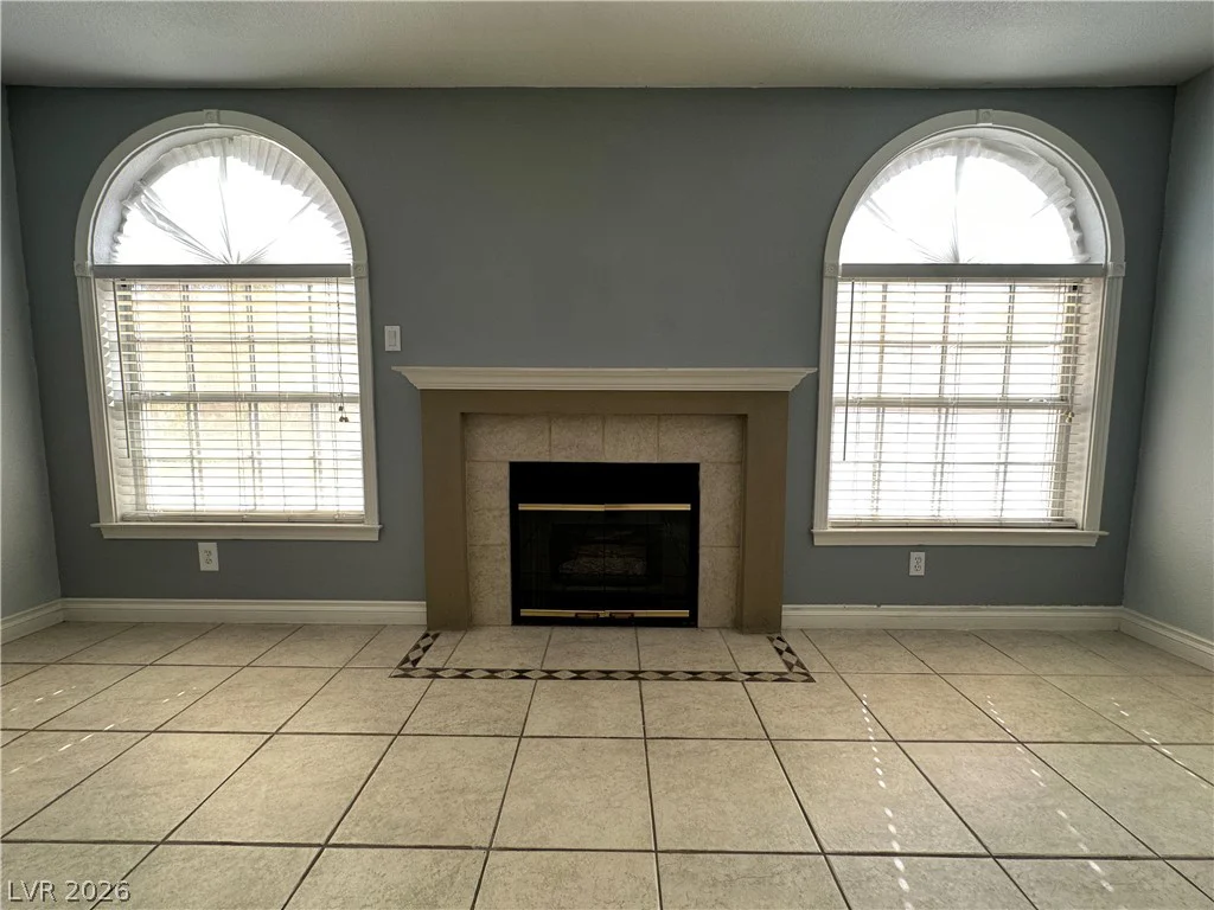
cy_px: 455
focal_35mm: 14
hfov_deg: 102.1
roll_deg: +0.1
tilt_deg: -6.1
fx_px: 491
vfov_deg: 85.7
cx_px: 607
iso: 64
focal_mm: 2.22
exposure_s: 1/99
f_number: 2.2
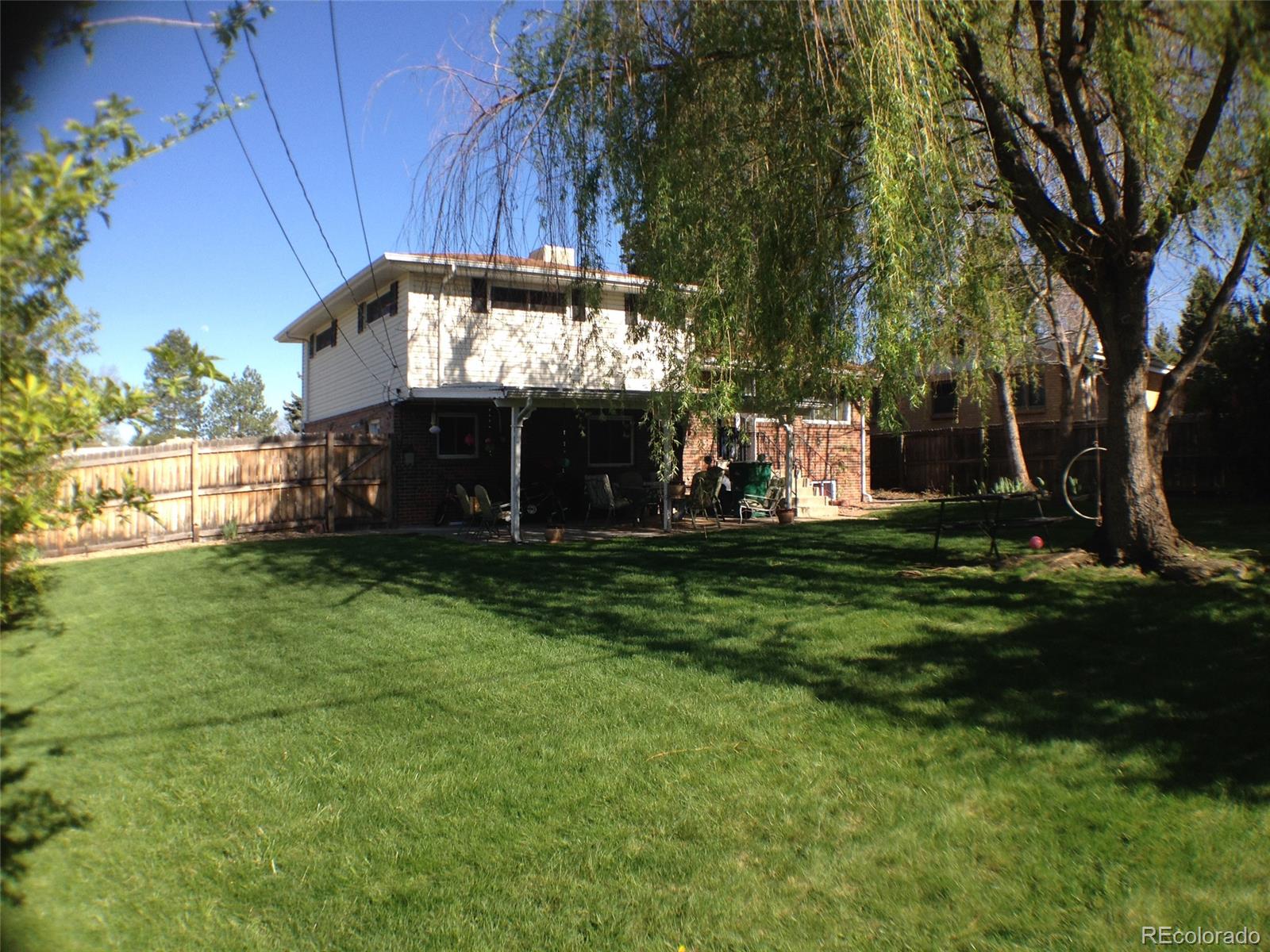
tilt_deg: -1.3
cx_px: 635
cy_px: 476
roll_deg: +2.4
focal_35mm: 35
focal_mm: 4.28
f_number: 2.4
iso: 50
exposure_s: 1/726
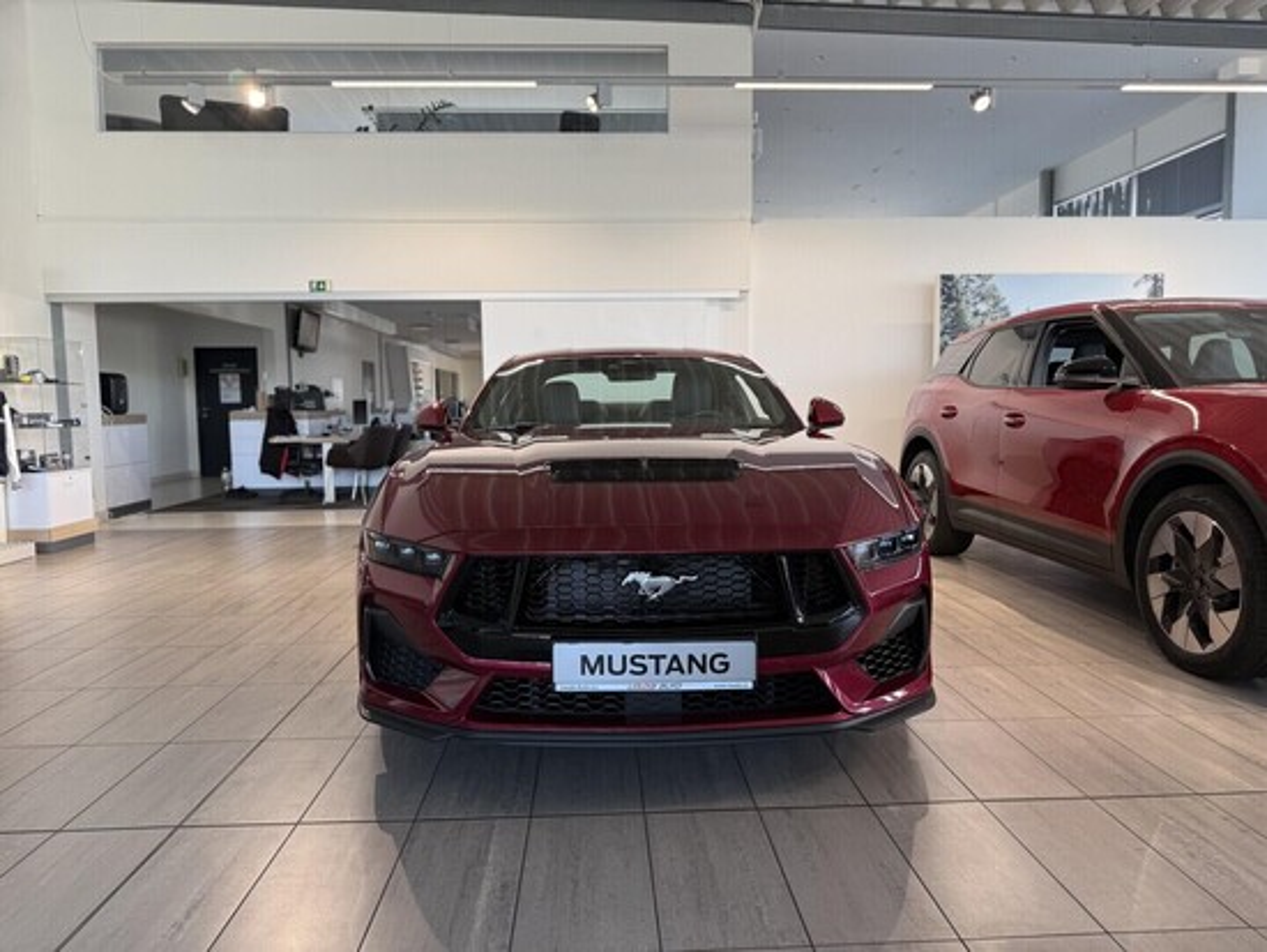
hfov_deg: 71.6
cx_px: 634
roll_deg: +0.5
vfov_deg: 56.9
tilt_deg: -4.3
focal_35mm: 24
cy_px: 476
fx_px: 879
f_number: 1.78
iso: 80
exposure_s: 1/121
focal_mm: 6.76
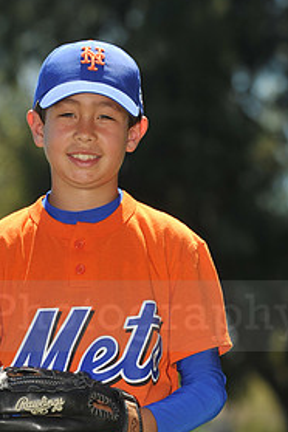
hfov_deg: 6.3
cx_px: 101
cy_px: 302
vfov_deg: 9.4
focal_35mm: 218
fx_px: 2616
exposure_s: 1/1600
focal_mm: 105
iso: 200
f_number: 4
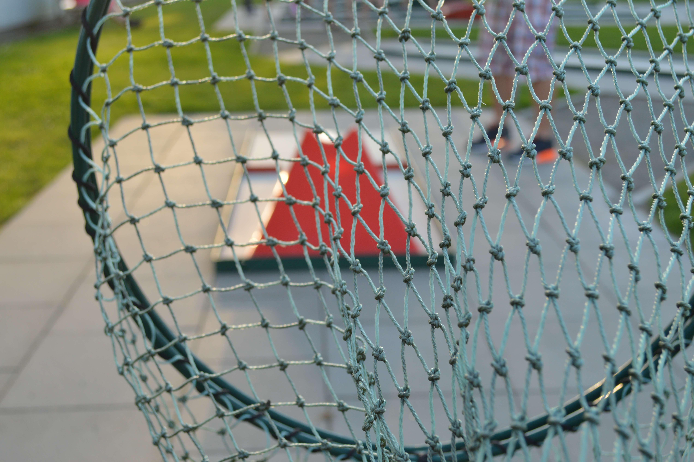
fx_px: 925
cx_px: 347
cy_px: 231
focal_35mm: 48
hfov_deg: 41.1
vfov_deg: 28.0
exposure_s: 1/125
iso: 180
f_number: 5.6
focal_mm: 32
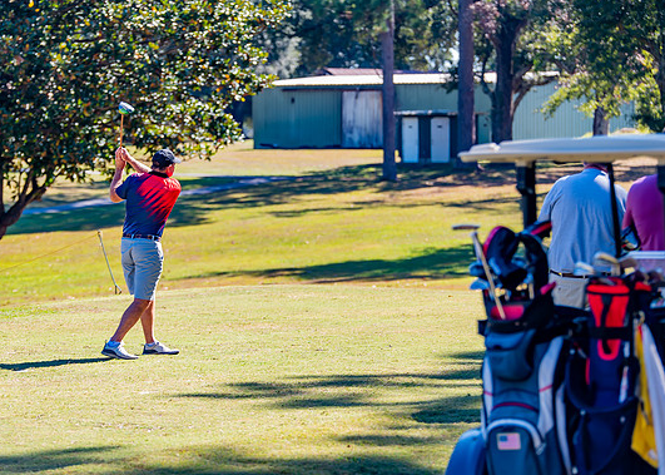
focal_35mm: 148
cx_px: 270
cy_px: 227
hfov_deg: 13.6
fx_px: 2794
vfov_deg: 9.7
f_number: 3.2
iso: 100
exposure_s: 1/320
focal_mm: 116
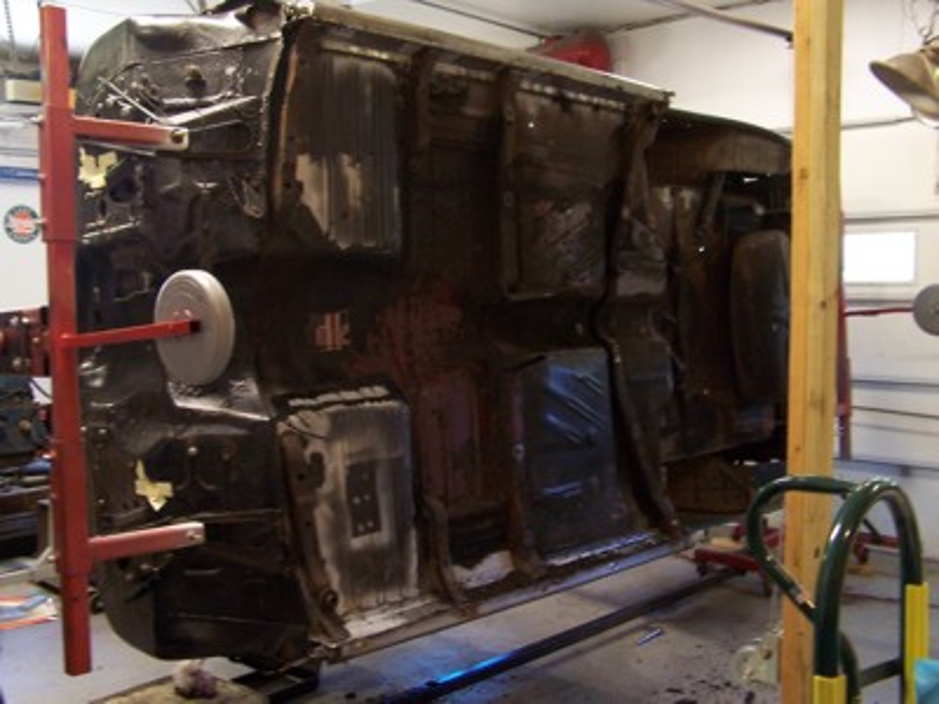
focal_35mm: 38
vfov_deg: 37.7
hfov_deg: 49.0
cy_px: 352
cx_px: 470
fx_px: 1031
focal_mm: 6.3
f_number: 2.8
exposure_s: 1/8
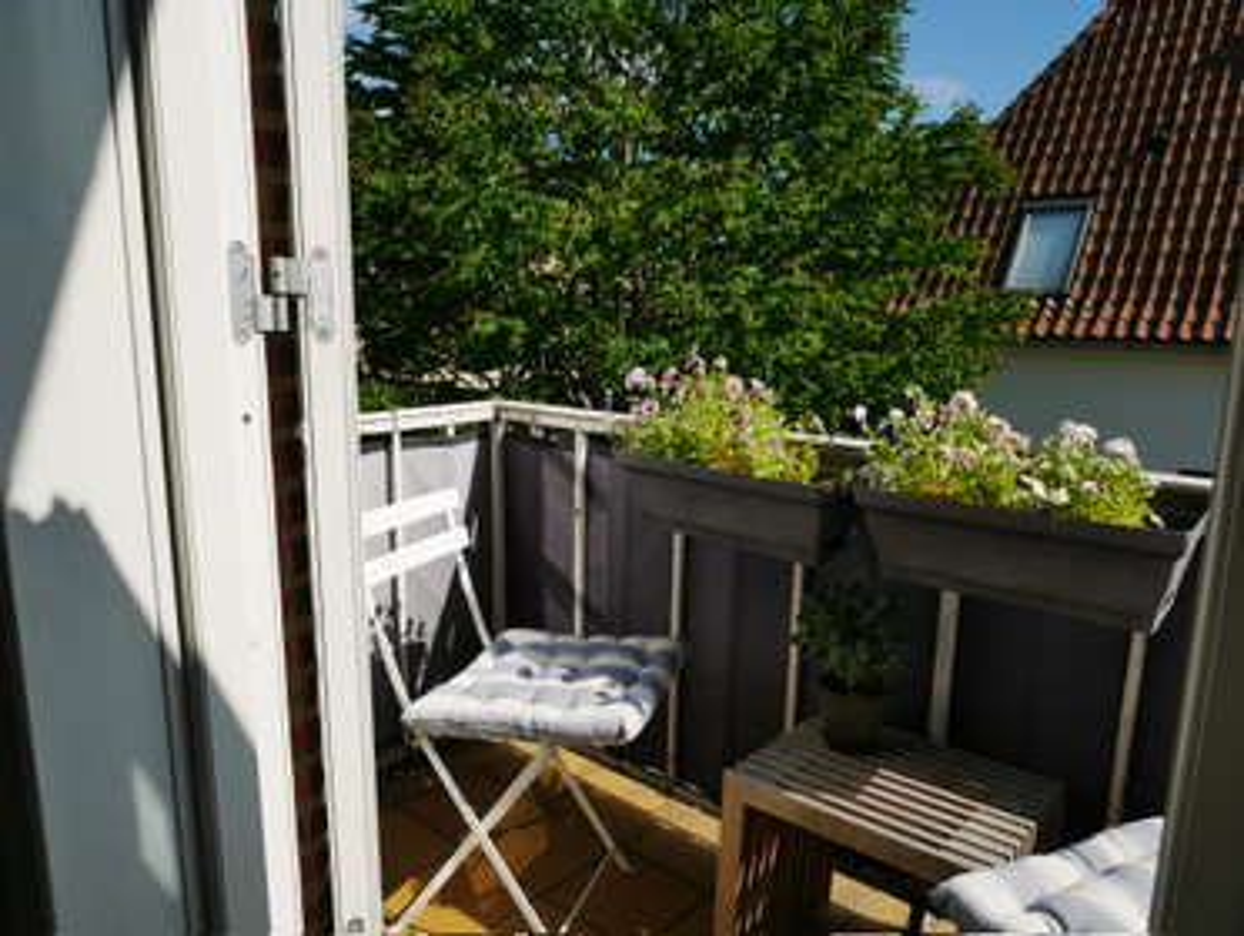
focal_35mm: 24
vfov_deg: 56.9
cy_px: 468
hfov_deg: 71.5
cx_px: 622
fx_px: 864
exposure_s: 1/640
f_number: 8
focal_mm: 12
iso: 200
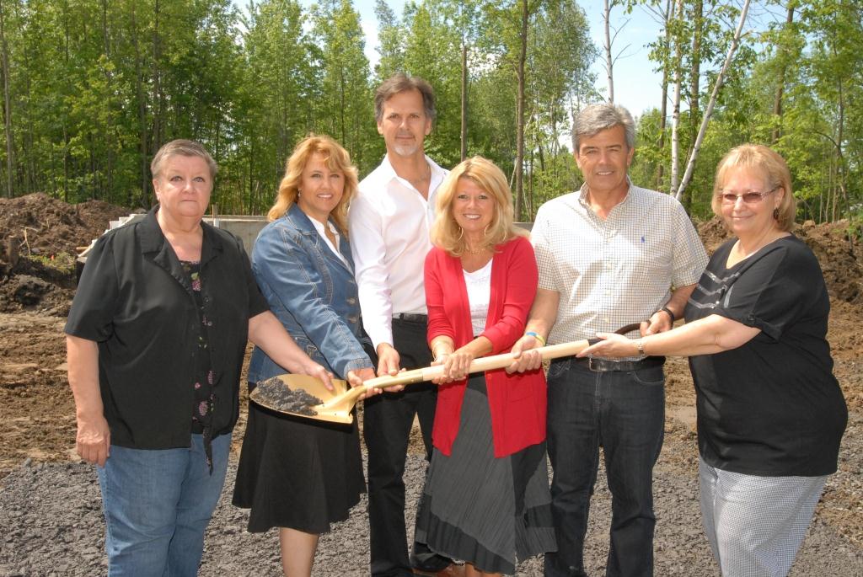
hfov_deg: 53.1
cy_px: 288
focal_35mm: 36
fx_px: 864
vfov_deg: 37.0
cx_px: 432
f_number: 9
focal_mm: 24
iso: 500
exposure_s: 1/250
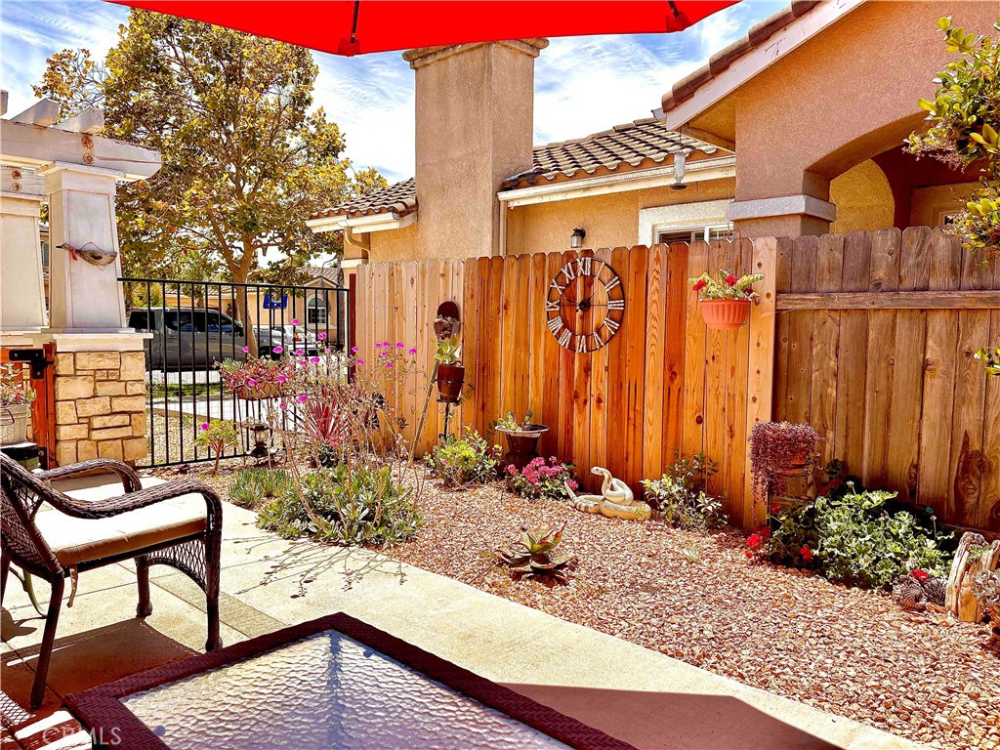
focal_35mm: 26
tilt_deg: -3.8
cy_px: 375
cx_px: 500
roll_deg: -0.3
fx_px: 751
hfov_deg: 67.3
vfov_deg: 53.1
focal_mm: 5.96
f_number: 1.6
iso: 50
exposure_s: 1/3279
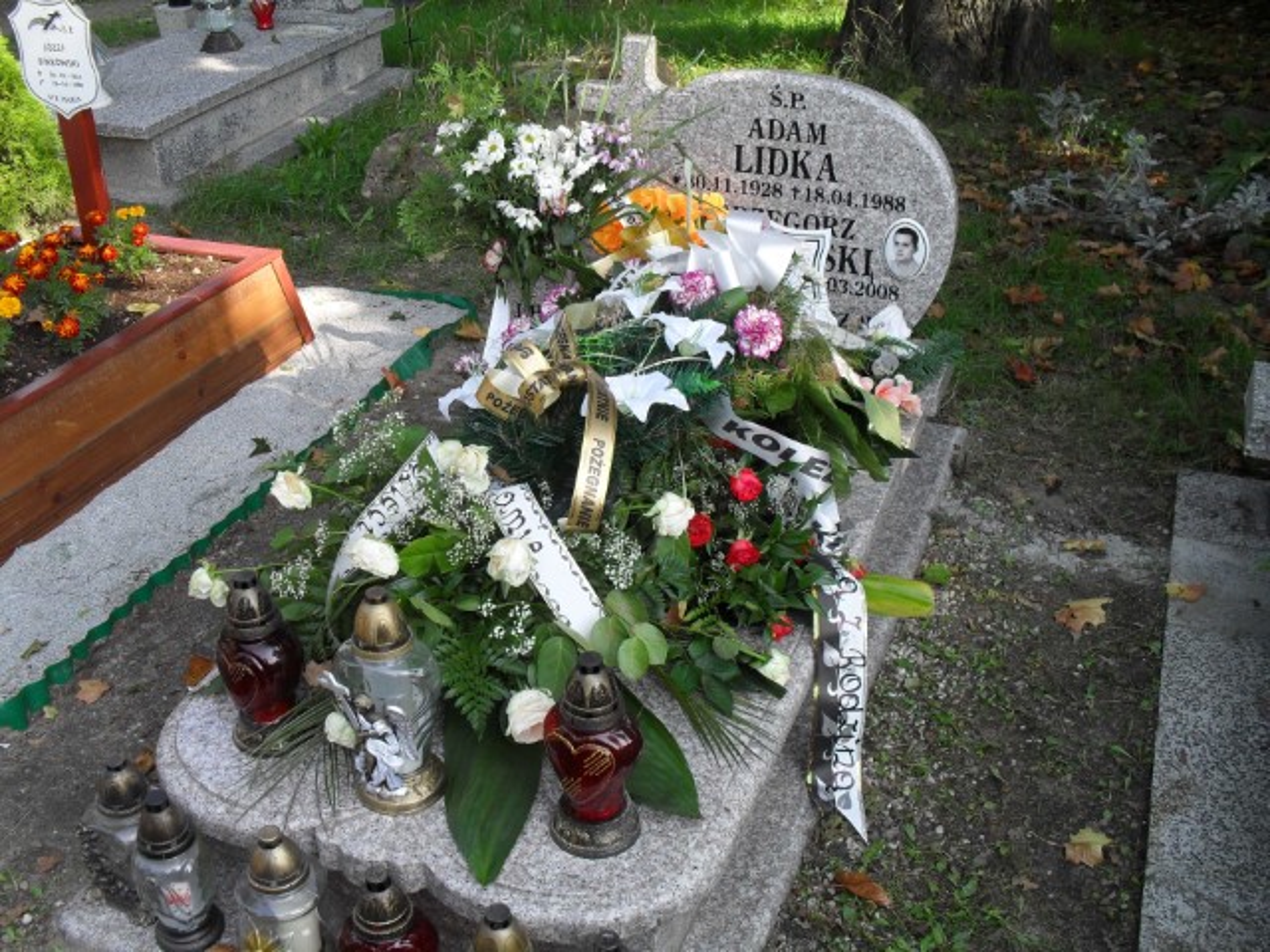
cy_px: 476
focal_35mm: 35
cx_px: 635
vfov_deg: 40.7
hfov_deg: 52.6
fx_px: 1284
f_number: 3.2
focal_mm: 6.3
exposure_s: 1/250
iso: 100
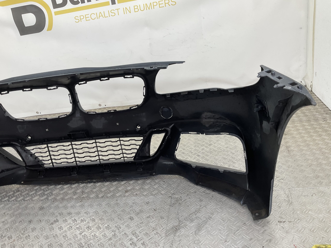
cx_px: 166
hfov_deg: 61.7
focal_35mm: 29
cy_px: 124
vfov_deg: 48.2
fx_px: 277
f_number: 1.8
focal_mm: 3
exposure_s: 1/120
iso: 25
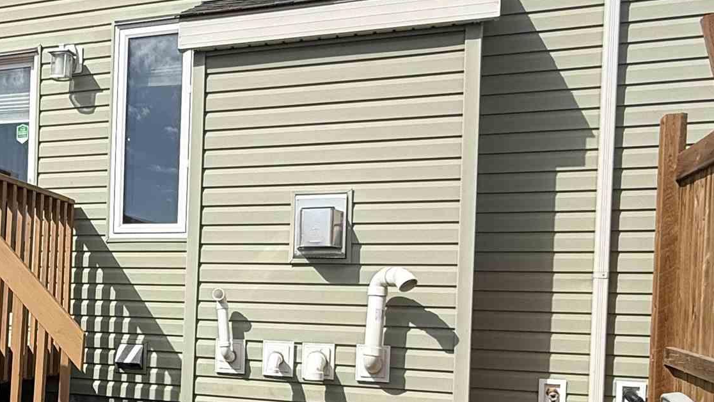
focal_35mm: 42
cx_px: 100
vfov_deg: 27.9
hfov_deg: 44.8
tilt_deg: -0.1
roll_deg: -1.4
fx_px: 795
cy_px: 313
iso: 50
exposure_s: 1/3125
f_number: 2.2
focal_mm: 2.22
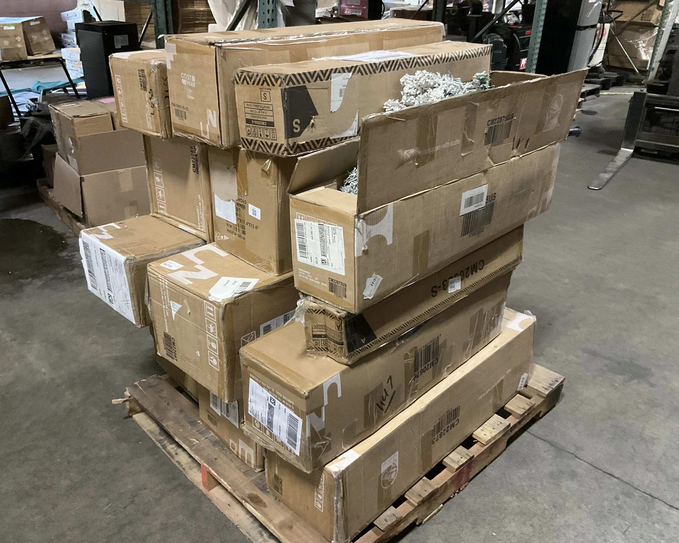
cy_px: 276
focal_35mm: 31
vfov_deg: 47.1
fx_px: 623
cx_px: 320
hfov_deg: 57.1
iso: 400
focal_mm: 3
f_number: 1.8
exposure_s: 1/30
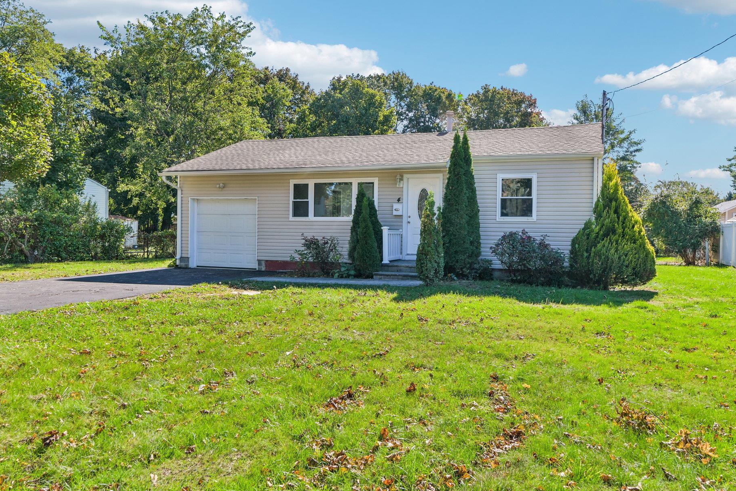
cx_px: 404
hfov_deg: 67.2
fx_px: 552
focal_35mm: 27
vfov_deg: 47.9
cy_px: 244
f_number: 9
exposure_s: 1/250
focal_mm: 24
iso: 250
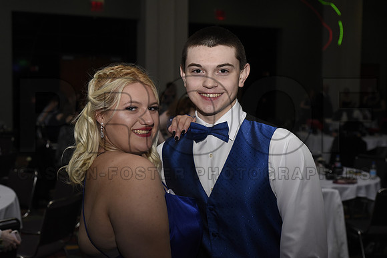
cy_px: 129
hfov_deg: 39.6
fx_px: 538
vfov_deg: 27.0
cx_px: 194
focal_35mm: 50
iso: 2500
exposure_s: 1/200
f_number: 5
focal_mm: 50
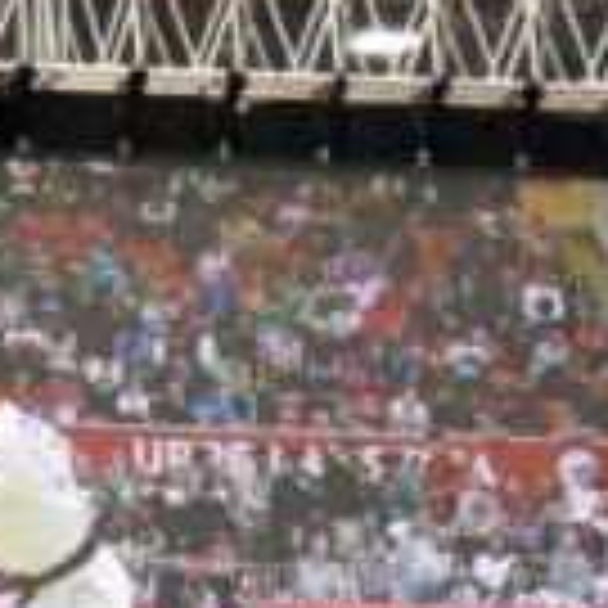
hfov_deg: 3.4
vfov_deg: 3.4
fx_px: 10115
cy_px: 959
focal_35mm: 509
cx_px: 41
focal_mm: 70
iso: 6400
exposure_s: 1/320
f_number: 7.1
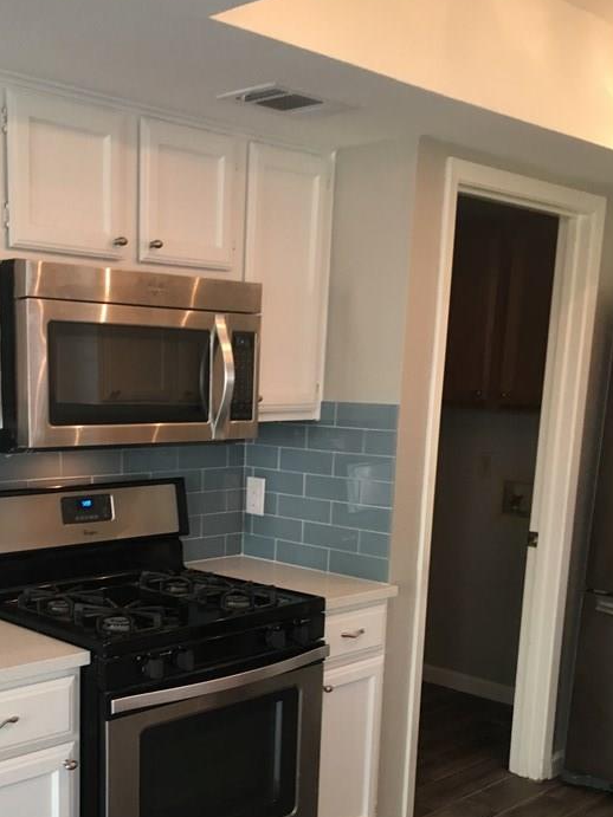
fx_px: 1016
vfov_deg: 42.8
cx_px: 169
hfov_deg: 33.1
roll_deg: -1.4
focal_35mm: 43
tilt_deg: -7.5
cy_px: 589
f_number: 2.2
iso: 100
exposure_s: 1/30
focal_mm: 4.15
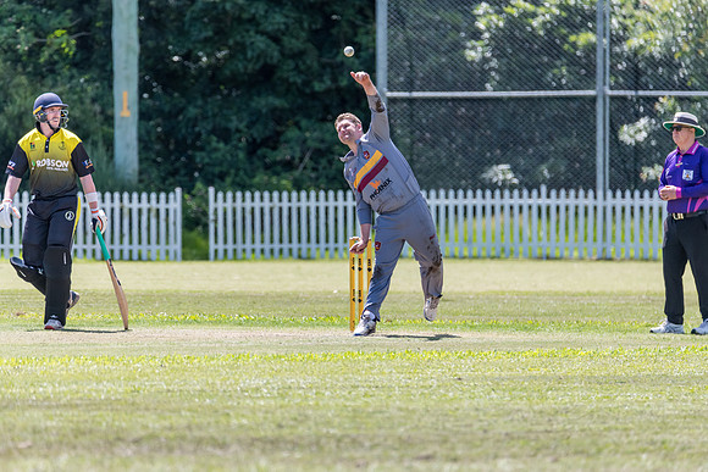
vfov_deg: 2.7
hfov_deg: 4.0
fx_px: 10065
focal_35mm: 512
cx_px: 354
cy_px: 236
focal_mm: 500
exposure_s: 1/2000
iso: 900
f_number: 6.3
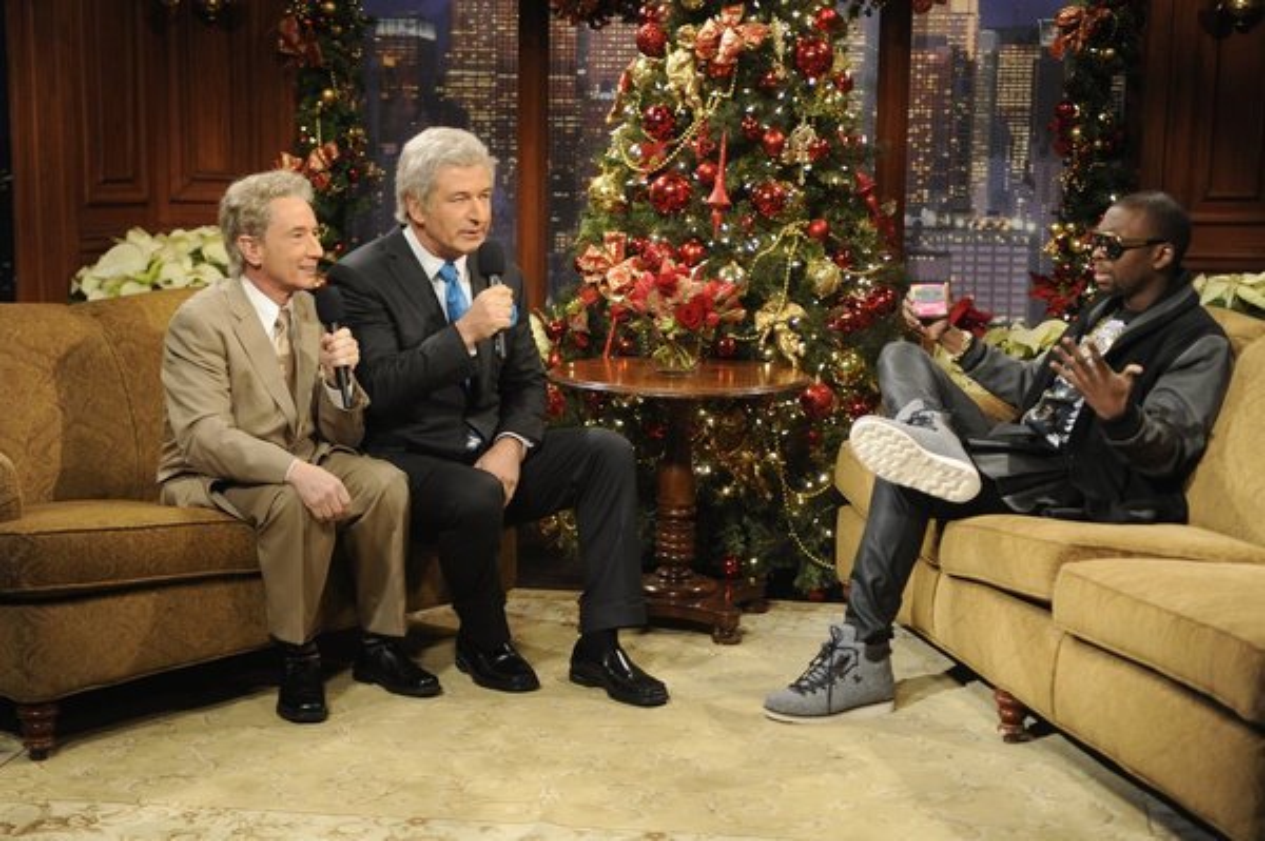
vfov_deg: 21.9
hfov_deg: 32.4
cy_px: 420
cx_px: 632
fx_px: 2177
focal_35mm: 62
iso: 1600
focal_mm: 62
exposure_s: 1/125
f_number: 2.8
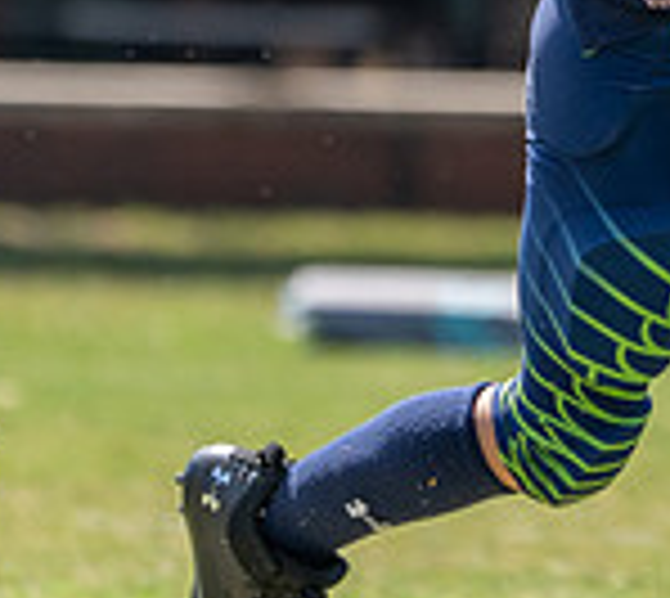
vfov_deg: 1.4
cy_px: 93
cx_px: 1102
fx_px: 24305
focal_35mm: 1171
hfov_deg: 1.6
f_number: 5.6
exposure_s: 1/1000
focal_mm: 253
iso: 320
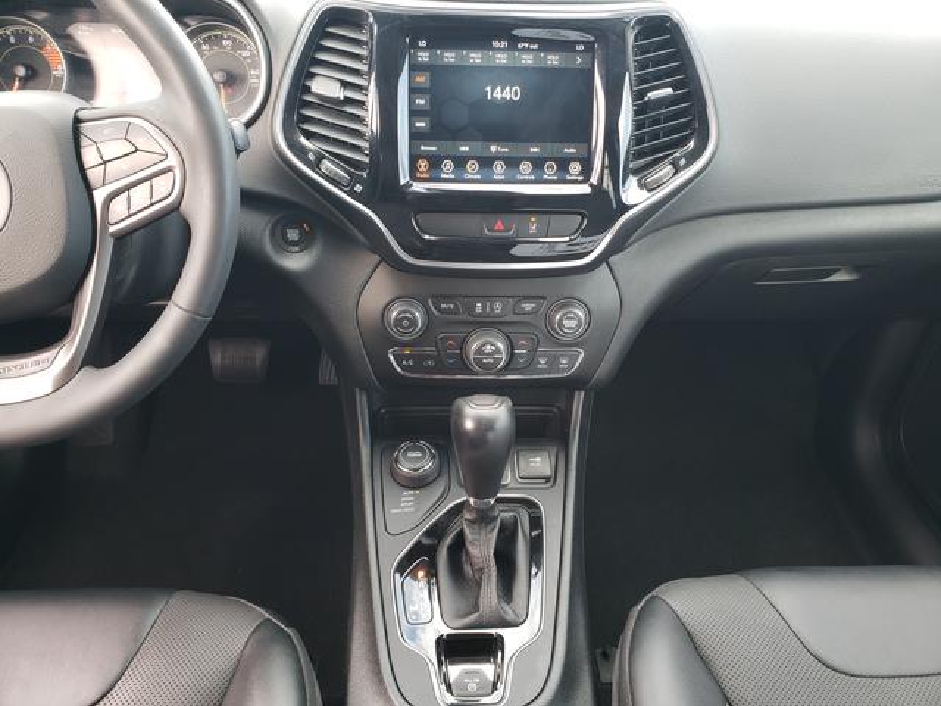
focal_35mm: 26
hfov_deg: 67.3
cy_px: 353
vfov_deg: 53.1
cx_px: 470
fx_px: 707
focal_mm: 4.3
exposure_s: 1/50
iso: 100
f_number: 2.4
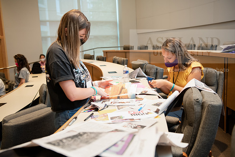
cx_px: 118
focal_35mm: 36
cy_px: 78
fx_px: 235
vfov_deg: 36.9
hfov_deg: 53.1
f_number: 3.5
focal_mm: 36
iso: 1250
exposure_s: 1/125
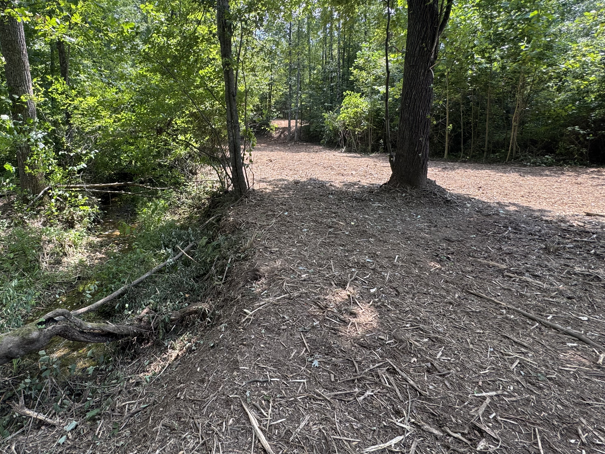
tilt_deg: -6.8
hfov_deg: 82.6
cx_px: 218
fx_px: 332
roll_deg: +0.8
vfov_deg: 67.9
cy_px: 177
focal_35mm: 19
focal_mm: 2.22
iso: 40
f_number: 2.2
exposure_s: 1/149
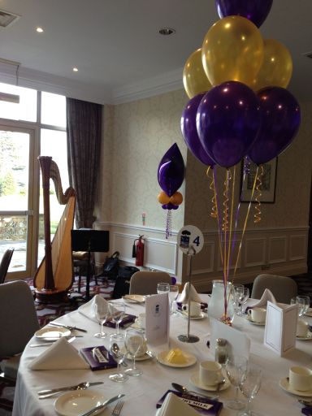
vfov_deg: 52.6
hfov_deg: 40.7
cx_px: 156
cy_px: 208
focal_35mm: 35
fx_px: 421
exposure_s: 1/30
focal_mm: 4.28
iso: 64
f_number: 2.4
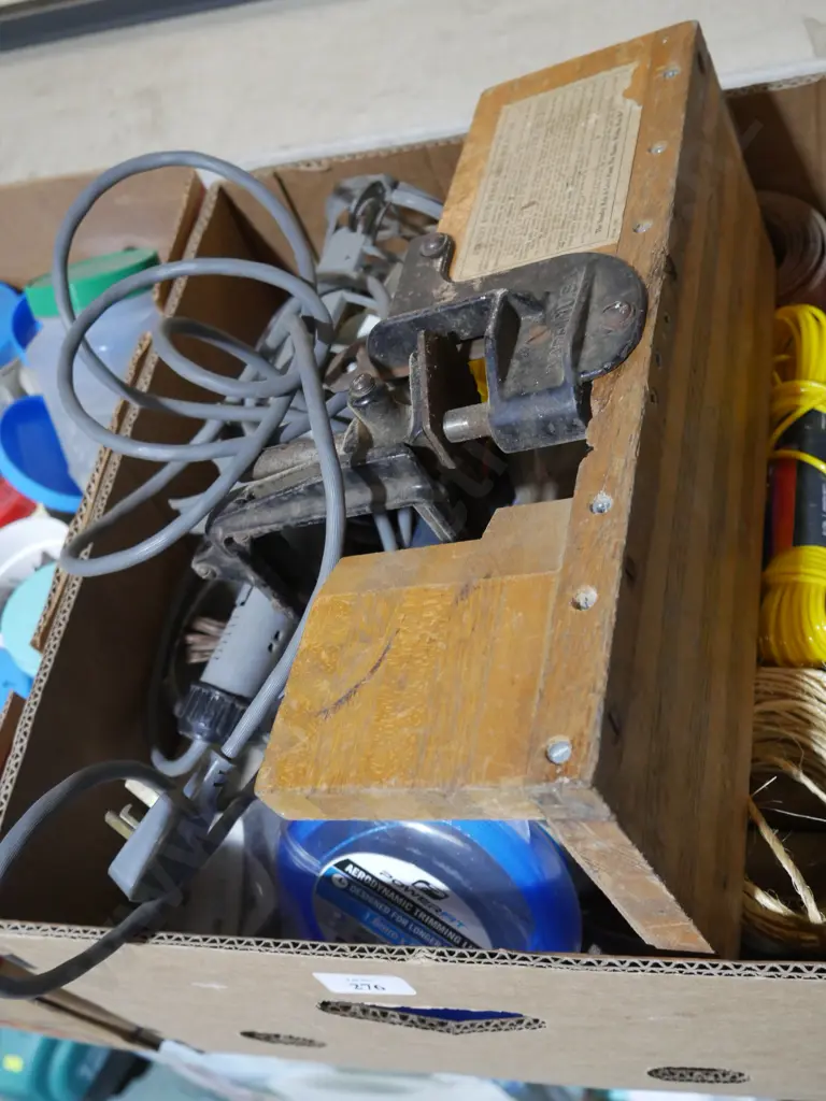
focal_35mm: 38
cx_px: 413
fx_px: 1209
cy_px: 550
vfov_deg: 49.0
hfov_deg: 37.7
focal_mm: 19
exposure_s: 1/125
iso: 2000
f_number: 4.1
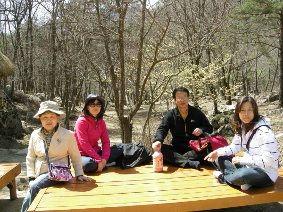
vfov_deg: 39.7
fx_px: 294
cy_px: 106
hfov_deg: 51.4
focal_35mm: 36
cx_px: 142
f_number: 4.3
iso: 64
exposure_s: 1/110
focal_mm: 7.5
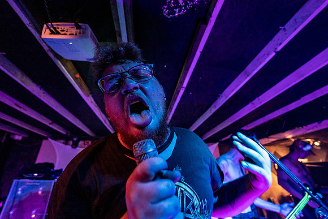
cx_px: 164
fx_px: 128
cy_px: 110
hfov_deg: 104.2
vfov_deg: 81.2
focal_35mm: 14
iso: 3200
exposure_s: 1/250
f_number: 2.8
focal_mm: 14
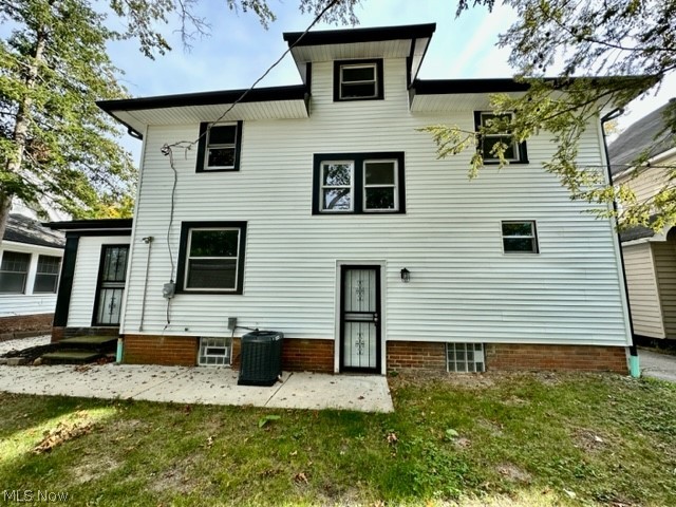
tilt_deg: +9.6
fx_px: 273
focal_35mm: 14
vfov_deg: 85.7
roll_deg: -0.8
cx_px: 338
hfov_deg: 102.1
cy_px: 254
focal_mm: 2.22
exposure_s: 1/440
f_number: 2.2
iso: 40
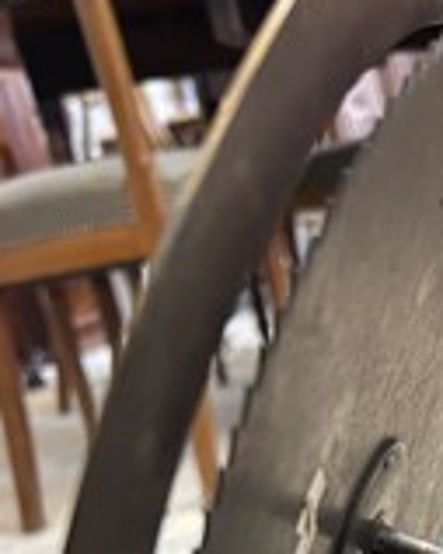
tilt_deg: -22.7
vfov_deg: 26.8
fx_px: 1050
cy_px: 631
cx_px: 377
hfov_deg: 23.4
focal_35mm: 64
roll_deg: +10.3
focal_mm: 5.7
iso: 200
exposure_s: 1/50
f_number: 1.5
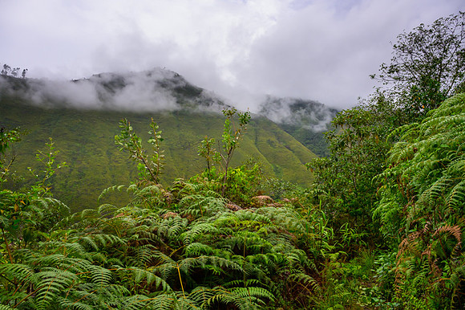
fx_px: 310
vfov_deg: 53.1
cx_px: 232
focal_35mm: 24
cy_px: 155
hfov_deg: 73.8
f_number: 8
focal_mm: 24
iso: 800
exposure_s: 1/1600
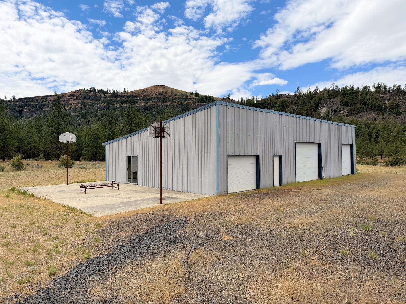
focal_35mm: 24
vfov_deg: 56.8
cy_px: 152
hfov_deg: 71.6
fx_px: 282
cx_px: 203
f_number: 1.78
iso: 80
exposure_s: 1/7353
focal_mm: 6.76
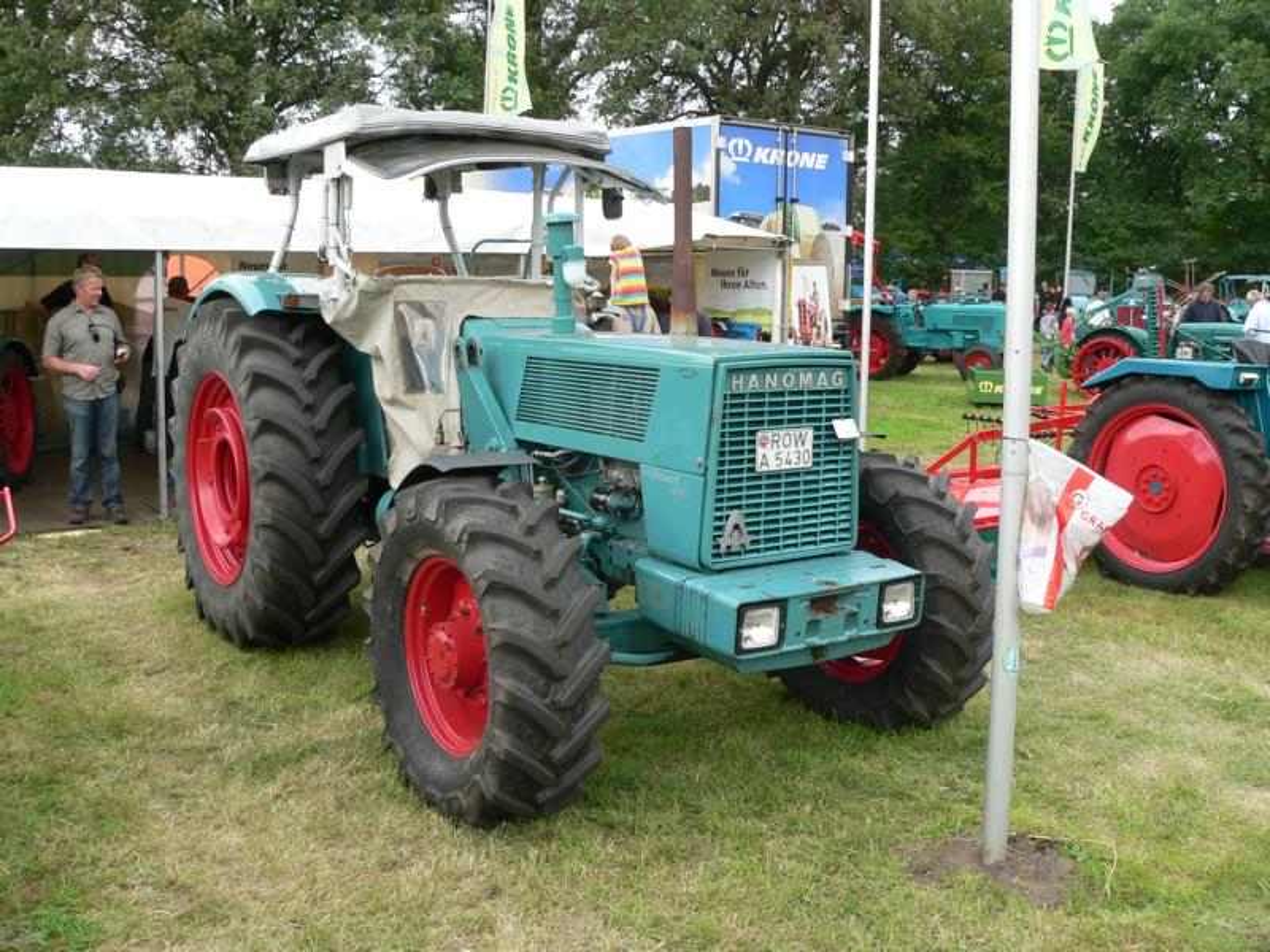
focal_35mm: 36
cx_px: 635
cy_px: 476
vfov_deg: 39.7
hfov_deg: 51.4
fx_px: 1321
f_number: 4
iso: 80
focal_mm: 6
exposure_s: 1/125
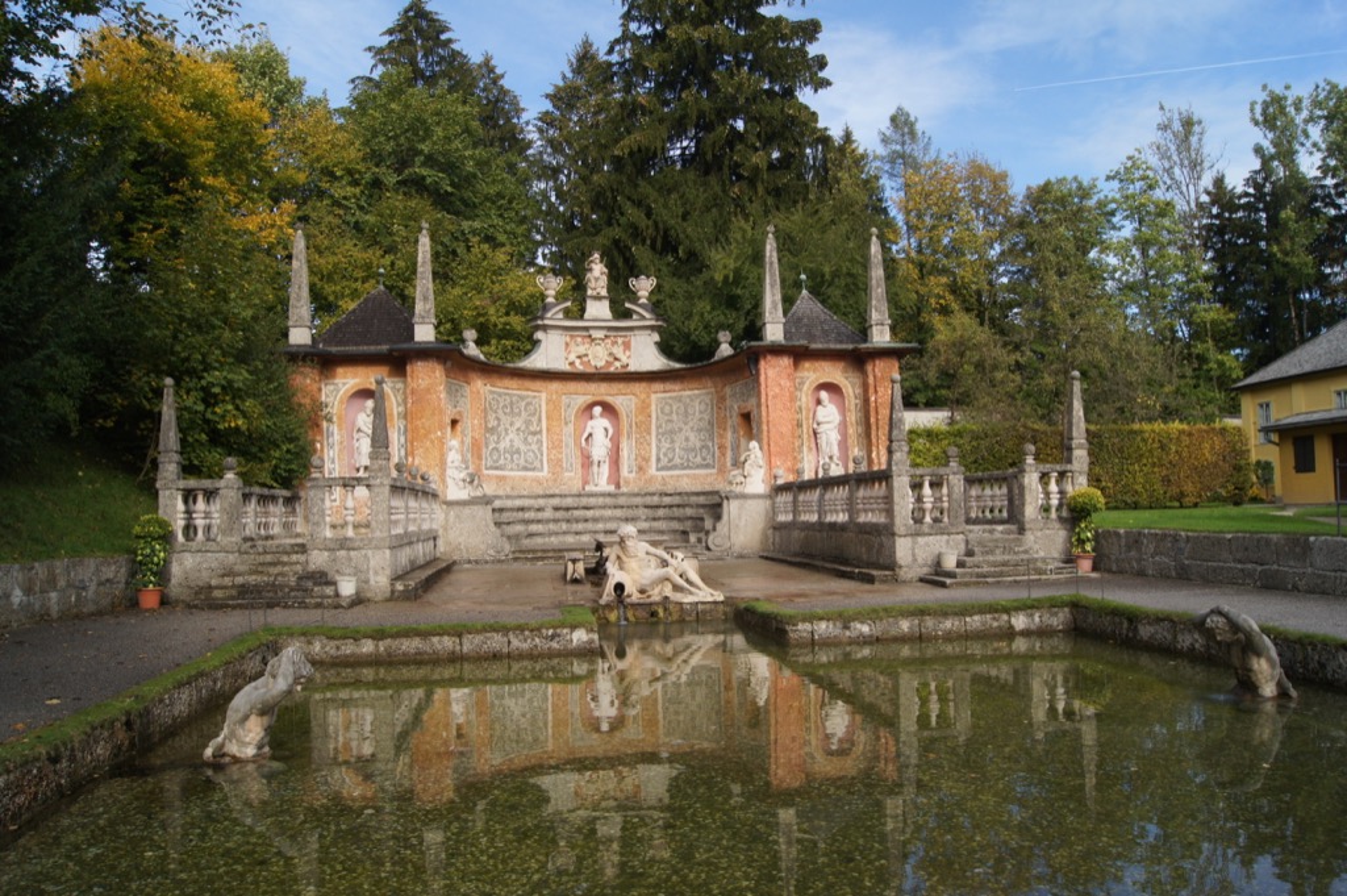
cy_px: 448
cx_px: 674
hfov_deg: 67.4
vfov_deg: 47.9
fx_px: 1009
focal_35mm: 27
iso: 200
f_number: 11
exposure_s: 1/160
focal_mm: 18
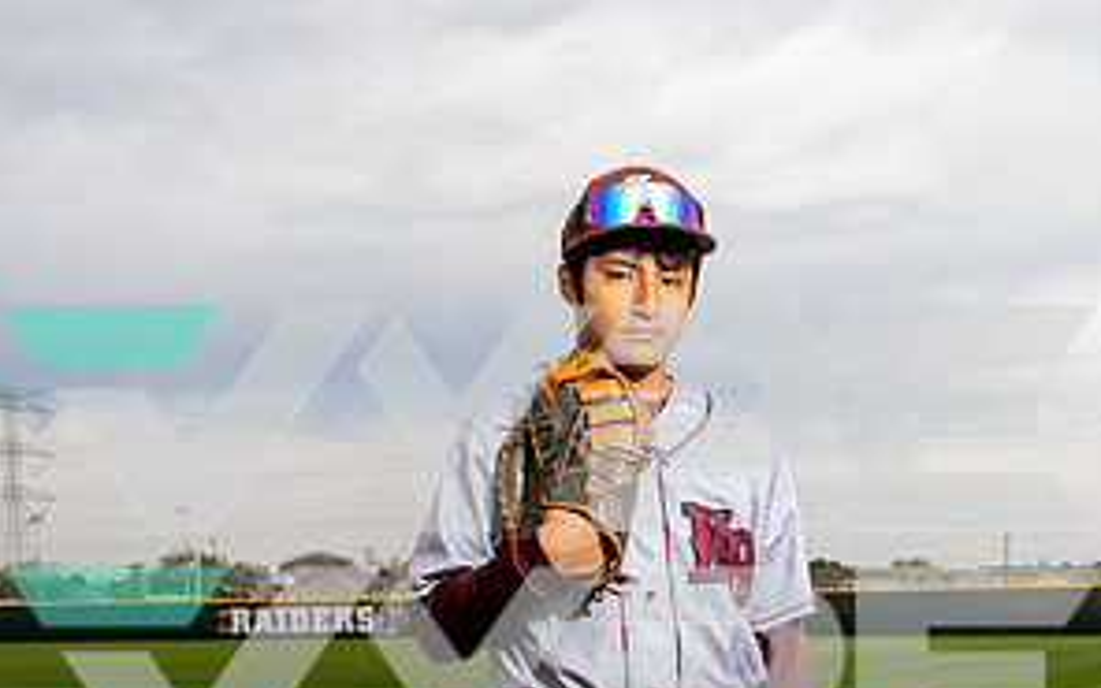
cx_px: 554
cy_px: 684
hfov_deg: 41.8
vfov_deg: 25.6
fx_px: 1440
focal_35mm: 48
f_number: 5
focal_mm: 31
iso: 100
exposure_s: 1/250
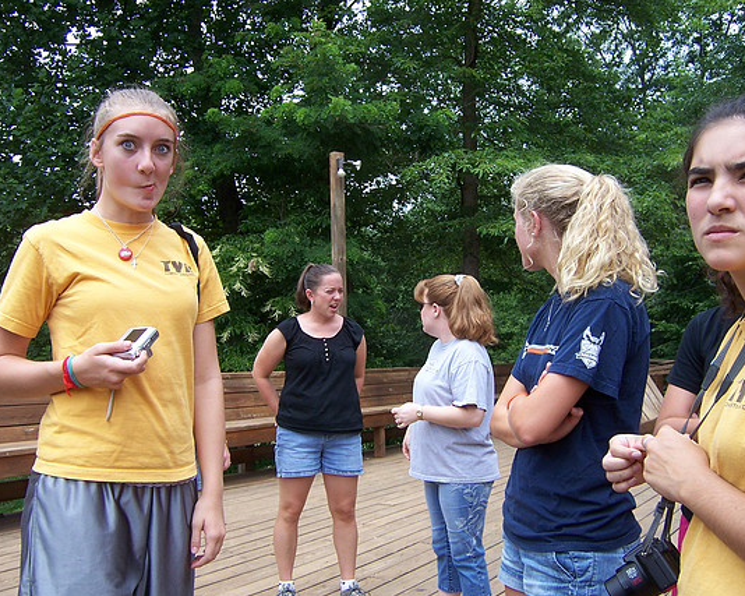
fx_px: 772
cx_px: 374
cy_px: 301
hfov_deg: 51.5
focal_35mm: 35
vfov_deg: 42.2
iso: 80
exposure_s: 1/350
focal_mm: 5.5
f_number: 3.4
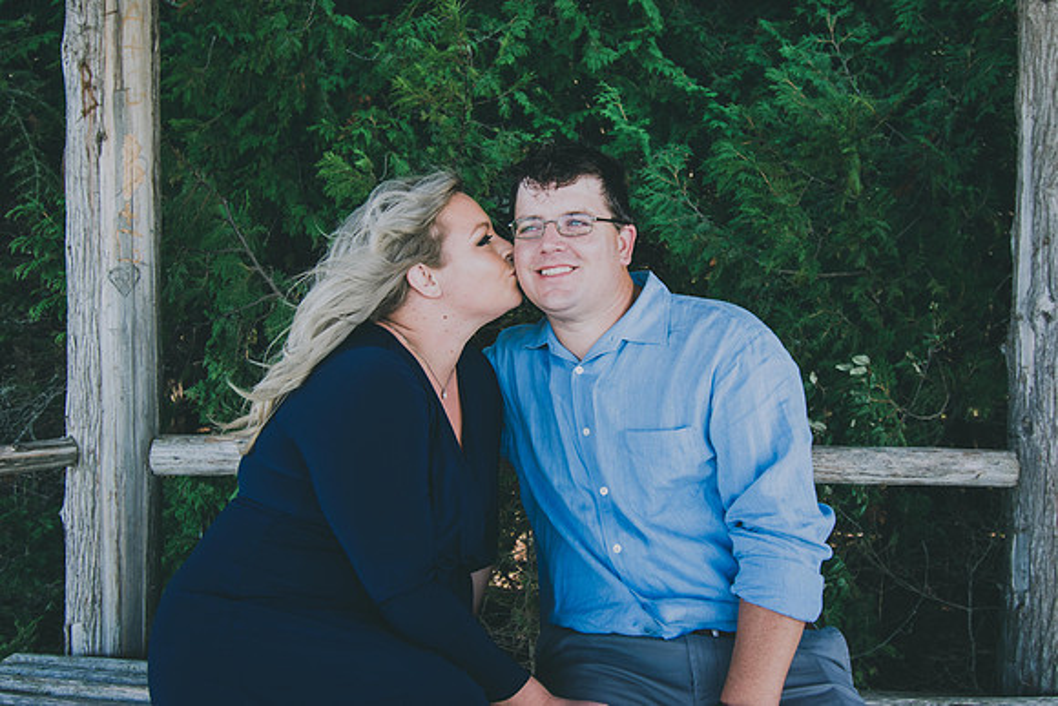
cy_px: 353
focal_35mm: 30
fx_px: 882
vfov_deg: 43.6
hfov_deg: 61.9
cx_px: 529
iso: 400
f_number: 5.6
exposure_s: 1/125
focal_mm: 20
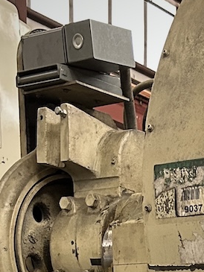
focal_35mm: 123
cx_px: 315
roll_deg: -0.9
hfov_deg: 11.5
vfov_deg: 13.8
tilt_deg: -5.2
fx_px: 966
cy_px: 530
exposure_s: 1/60
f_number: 1.5
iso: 250
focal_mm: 5.7
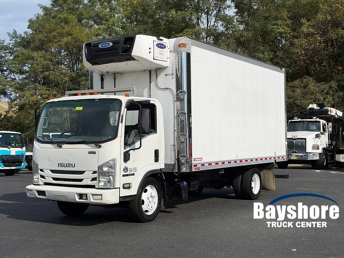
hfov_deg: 39.7
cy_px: 129
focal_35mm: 48
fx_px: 477
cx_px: 172
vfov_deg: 30.3
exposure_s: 1/10417
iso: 64
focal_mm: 6.93
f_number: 1.8
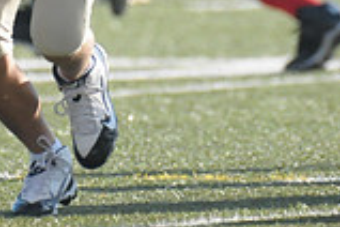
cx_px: 68
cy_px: -127
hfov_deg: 1.1
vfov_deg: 0.7
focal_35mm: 1857
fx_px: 17537
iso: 1600
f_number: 4
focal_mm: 340
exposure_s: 1/4000
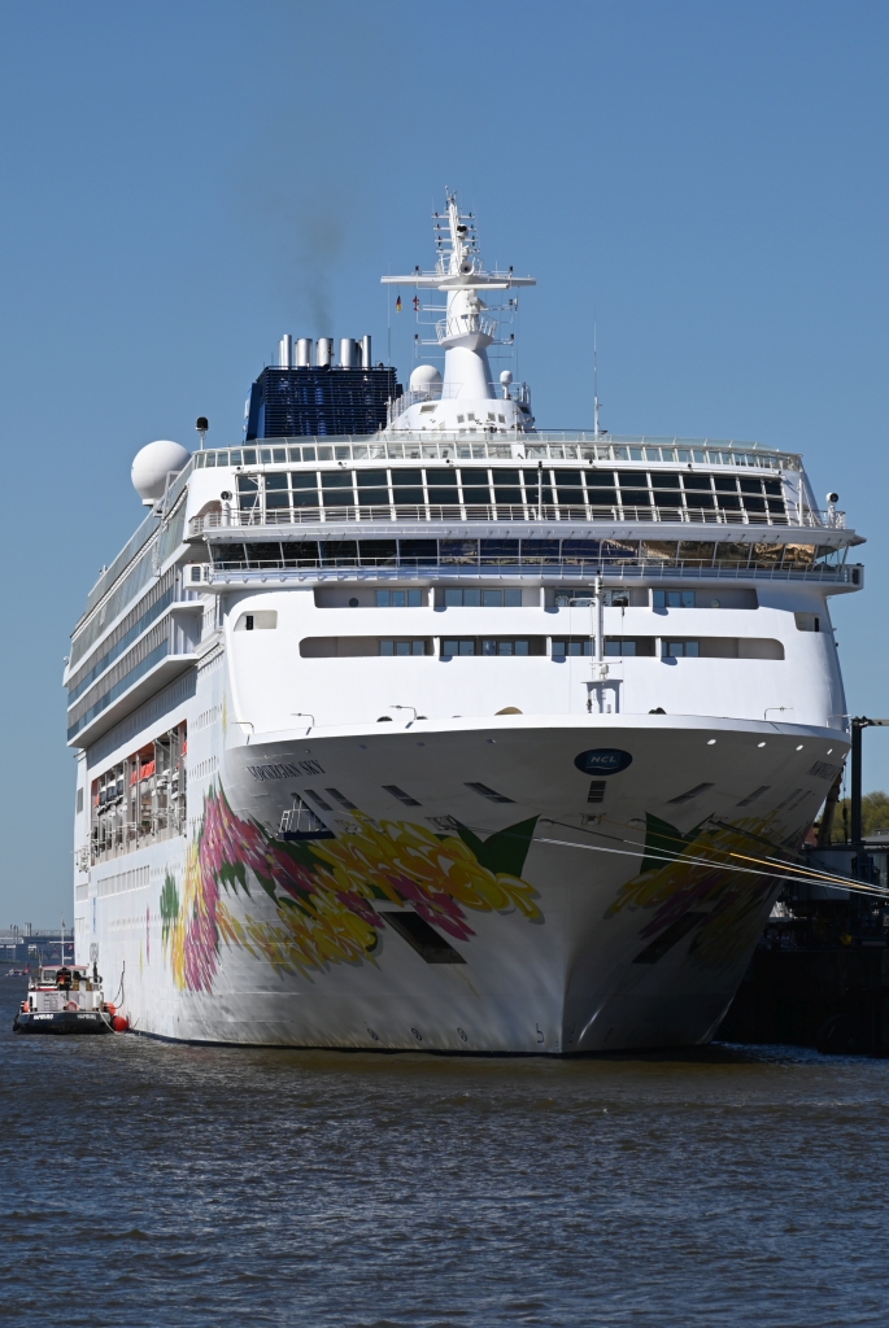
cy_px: 664
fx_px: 4434
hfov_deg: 11.4
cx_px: 444
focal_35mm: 120
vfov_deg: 17.0
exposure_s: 1/500
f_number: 8
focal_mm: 120
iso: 100
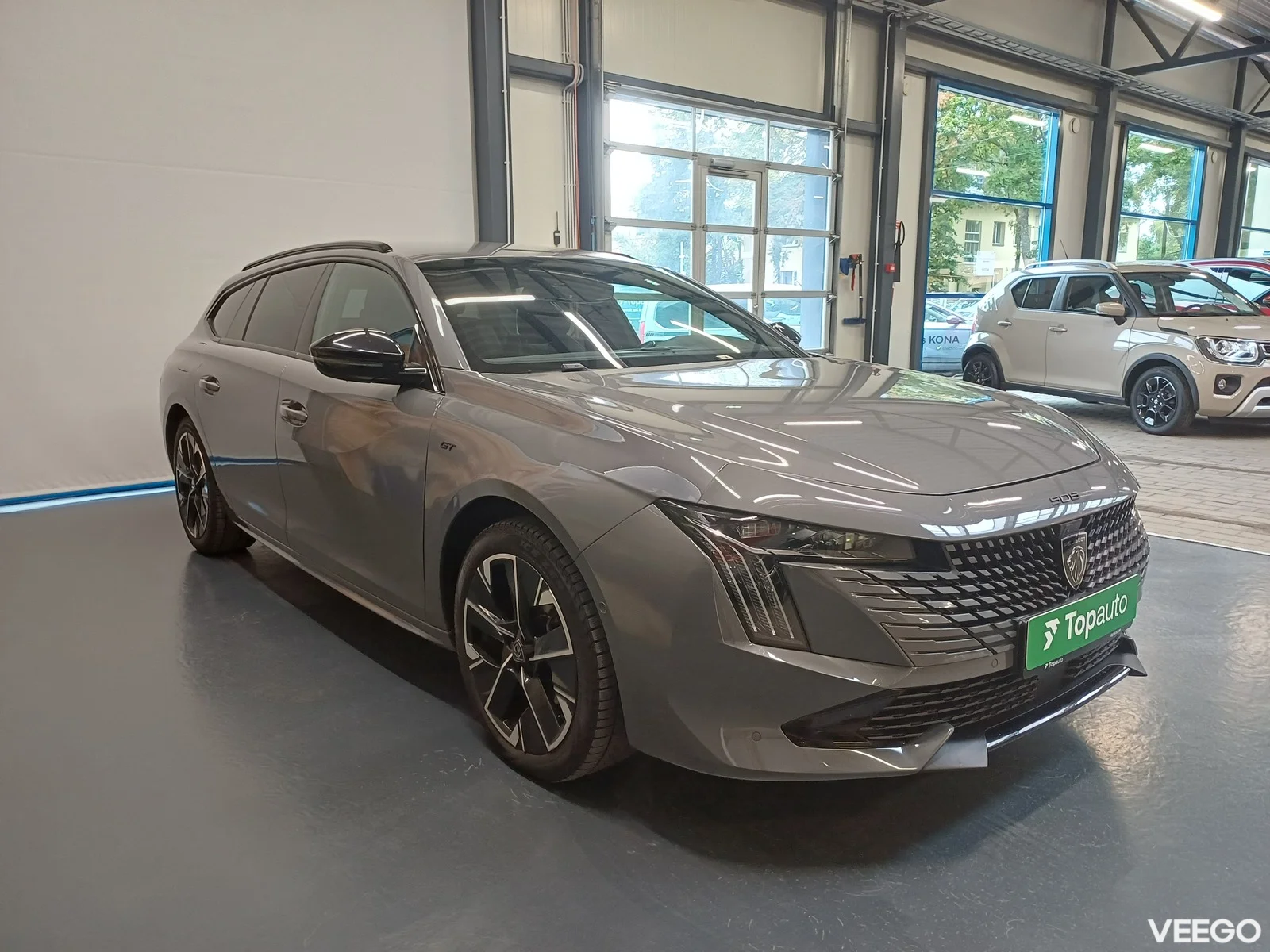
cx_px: 635
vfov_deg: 54.9
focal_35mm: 25
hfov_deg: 69.4
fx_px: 917
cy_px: 476
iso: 320
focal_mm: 4.65
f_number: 1.8
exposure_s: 1/50
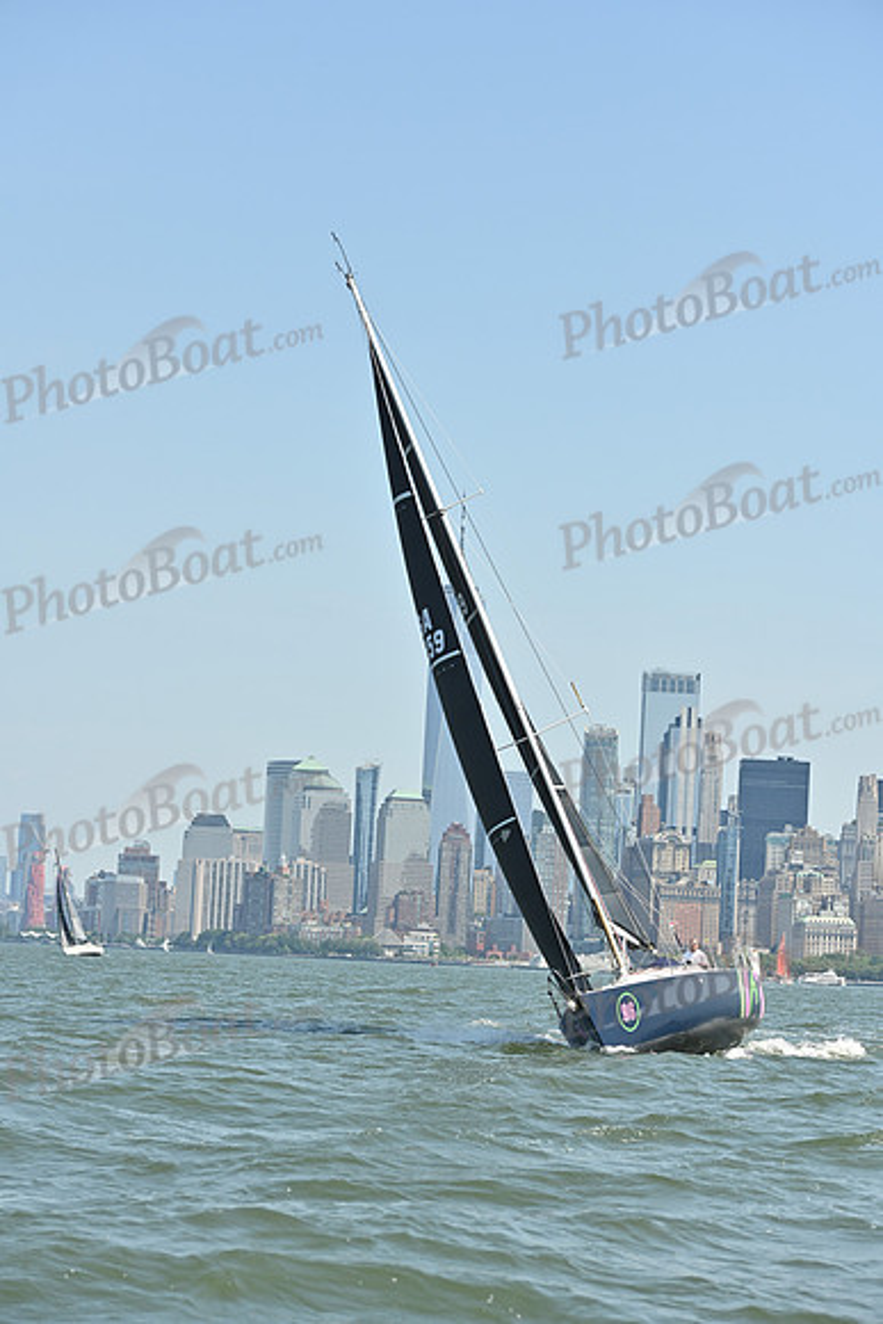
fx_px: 3383
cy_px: 662
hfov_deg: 14.9
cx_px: 442
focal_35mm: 92
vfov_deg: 22.1
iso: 320
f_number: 6.3
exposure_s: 1/2000
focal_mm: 92
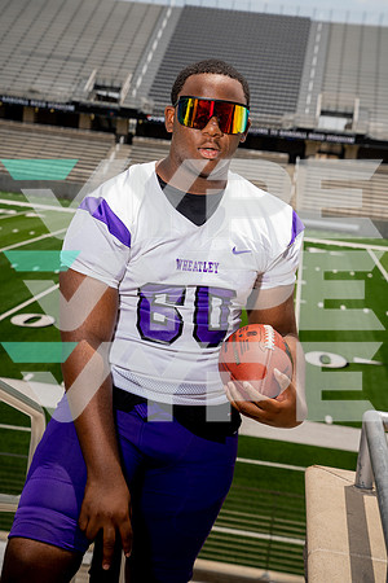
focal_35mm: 64
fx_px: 1035
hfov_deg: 21.2
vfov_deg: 31.4
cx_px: 194
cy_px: 292
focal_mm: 64
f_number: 7.1
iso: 100
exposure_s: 1/250
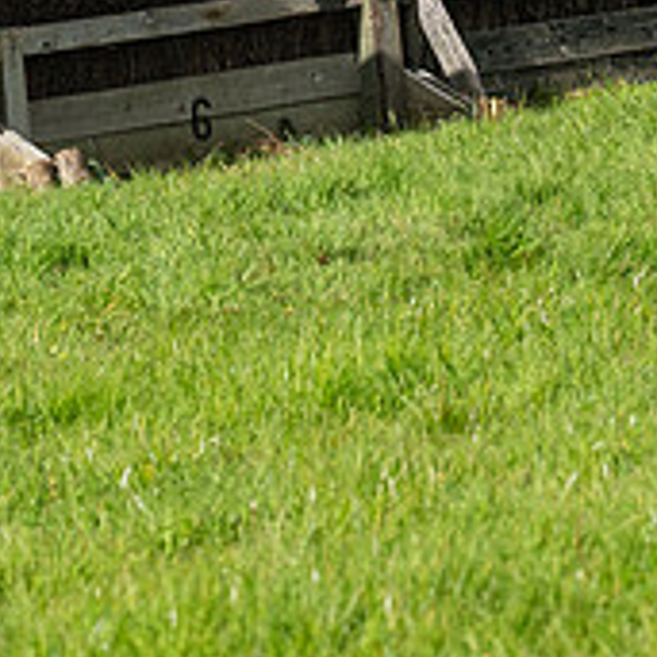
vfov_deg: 6.8
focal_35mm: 256
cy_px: 7
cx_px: -212
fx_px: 5497
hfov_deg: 6.8
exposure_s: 1/3200
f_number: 5
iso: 400
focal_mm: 70
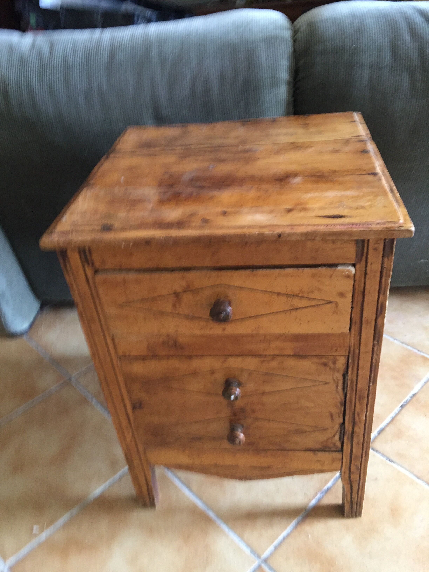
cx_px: 214
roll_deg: +5.1
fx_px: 479
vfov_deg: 61.7
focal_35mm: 29
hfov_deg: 48.2
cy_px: 286
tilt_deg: -35.7
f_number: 2.2
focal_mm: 4.15
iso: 250
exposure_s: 1/25
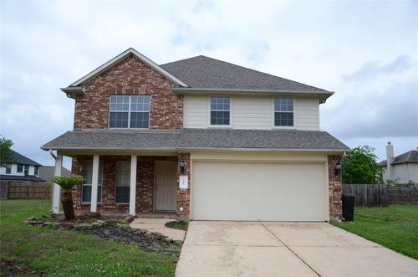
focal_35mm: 32
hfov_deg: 59.6
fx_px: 365
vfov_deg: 41.5
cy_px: 138
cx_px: 209
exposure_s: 1/2500
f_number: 4
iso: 250
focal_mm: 21
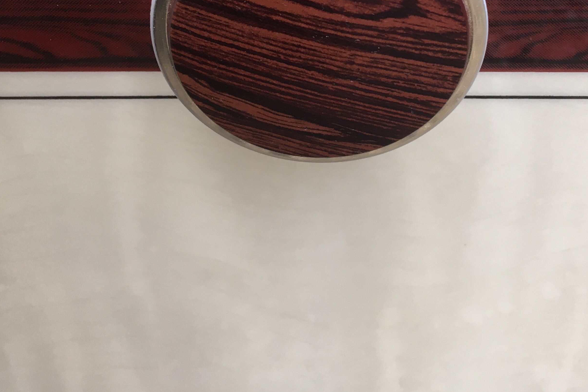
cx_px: 362
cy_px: 30
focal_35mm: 50
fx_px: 817
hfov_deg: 39.4
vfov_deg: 26.0
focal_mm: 4.15
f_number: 2.2
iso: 50
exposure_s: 1/30
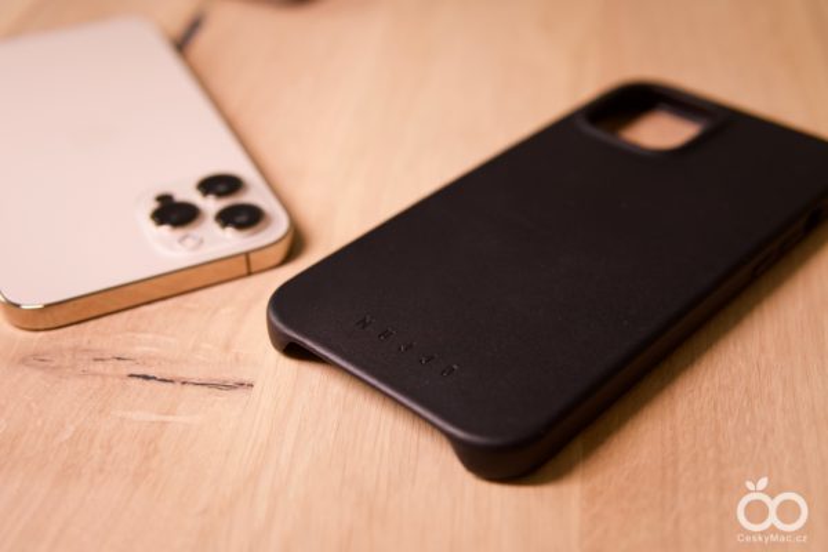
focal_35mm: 45
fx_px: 1035
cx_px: 414
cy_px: 276
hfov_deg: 43.6
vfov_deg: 29.9
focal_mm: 30
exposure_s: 1/50
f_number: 2.8
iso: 400
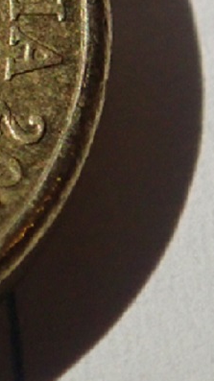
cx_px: -280
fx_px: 2918
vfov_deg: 7.4
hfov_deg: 4.1
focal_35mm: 289
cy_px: 22
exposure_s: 1/100
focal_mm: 18
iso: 1000
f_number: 4.9
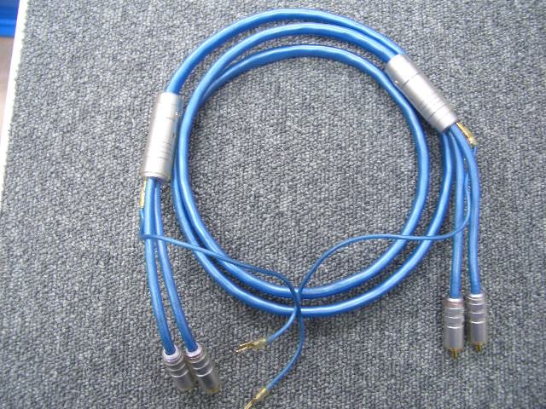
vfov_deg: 40.7
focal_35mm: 35
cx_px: 273
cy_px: 204
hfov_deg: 52.6
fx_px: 552
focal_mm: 5.8
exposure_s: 1/13
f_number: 2.6
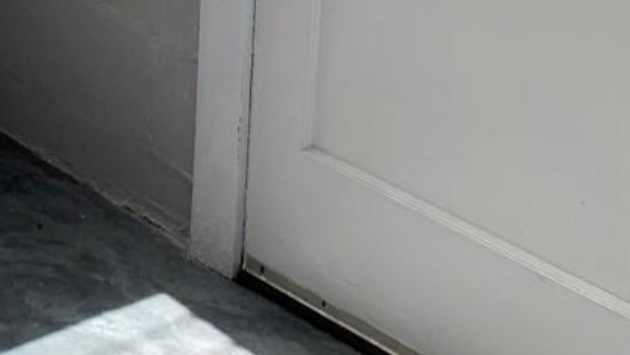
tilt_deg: -6.8
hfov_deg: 18.7
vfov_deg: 10.1
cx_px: -112
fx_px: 1821
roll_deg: -2.0
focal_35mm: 109
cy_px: -393
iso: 25
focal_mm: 4.25
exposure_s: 1/279
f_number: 1.8
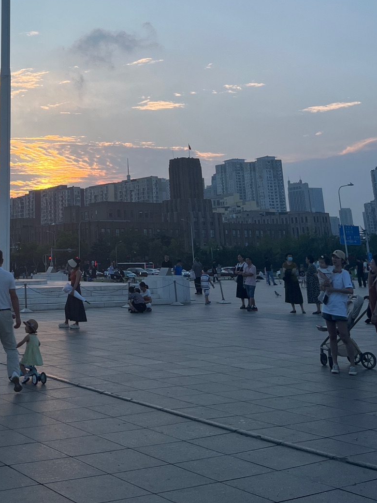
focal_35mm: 50
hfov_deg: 28.2
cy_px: 25
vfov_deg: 35.3
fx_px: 726
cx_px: 48
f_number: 1.6
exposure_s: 1/1536
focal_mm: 5.1
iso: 50
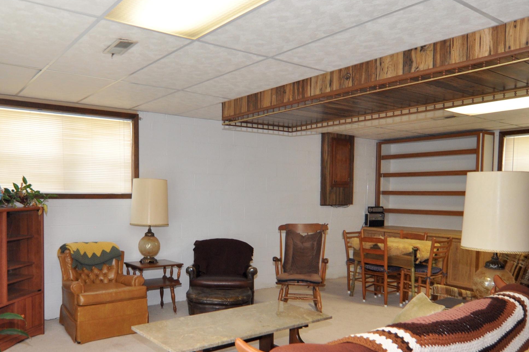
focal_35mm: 28
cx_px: 205
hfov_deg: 64.8
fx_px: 411
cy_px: 226
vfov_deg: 45.8
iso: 640
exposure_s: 1/60
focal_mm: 12
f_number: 4
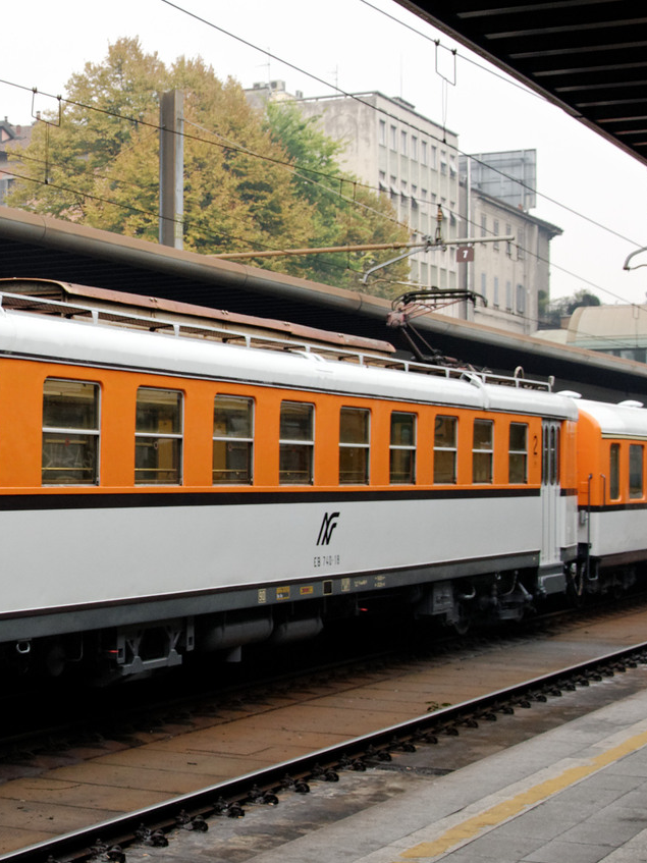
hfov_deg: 19.9
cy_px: 418
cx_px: 18
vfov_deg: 27.0
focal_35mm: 72
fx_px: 1795
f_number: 3.8
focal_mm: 22
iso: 200
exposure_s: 1/40
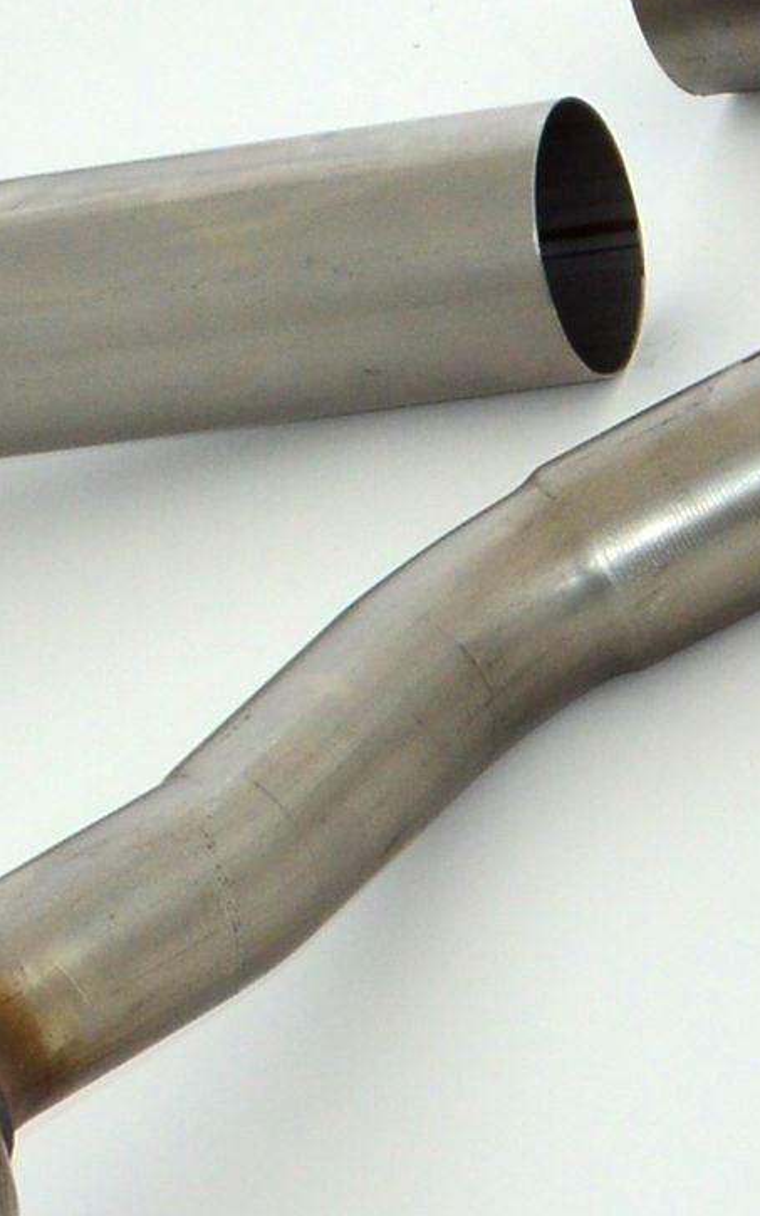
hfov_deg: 4.8
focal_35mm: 266
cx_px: 1609
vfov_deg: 7.9
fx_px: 8817
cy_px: 783
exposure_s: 1/200
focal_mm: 28
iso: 200
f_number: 10
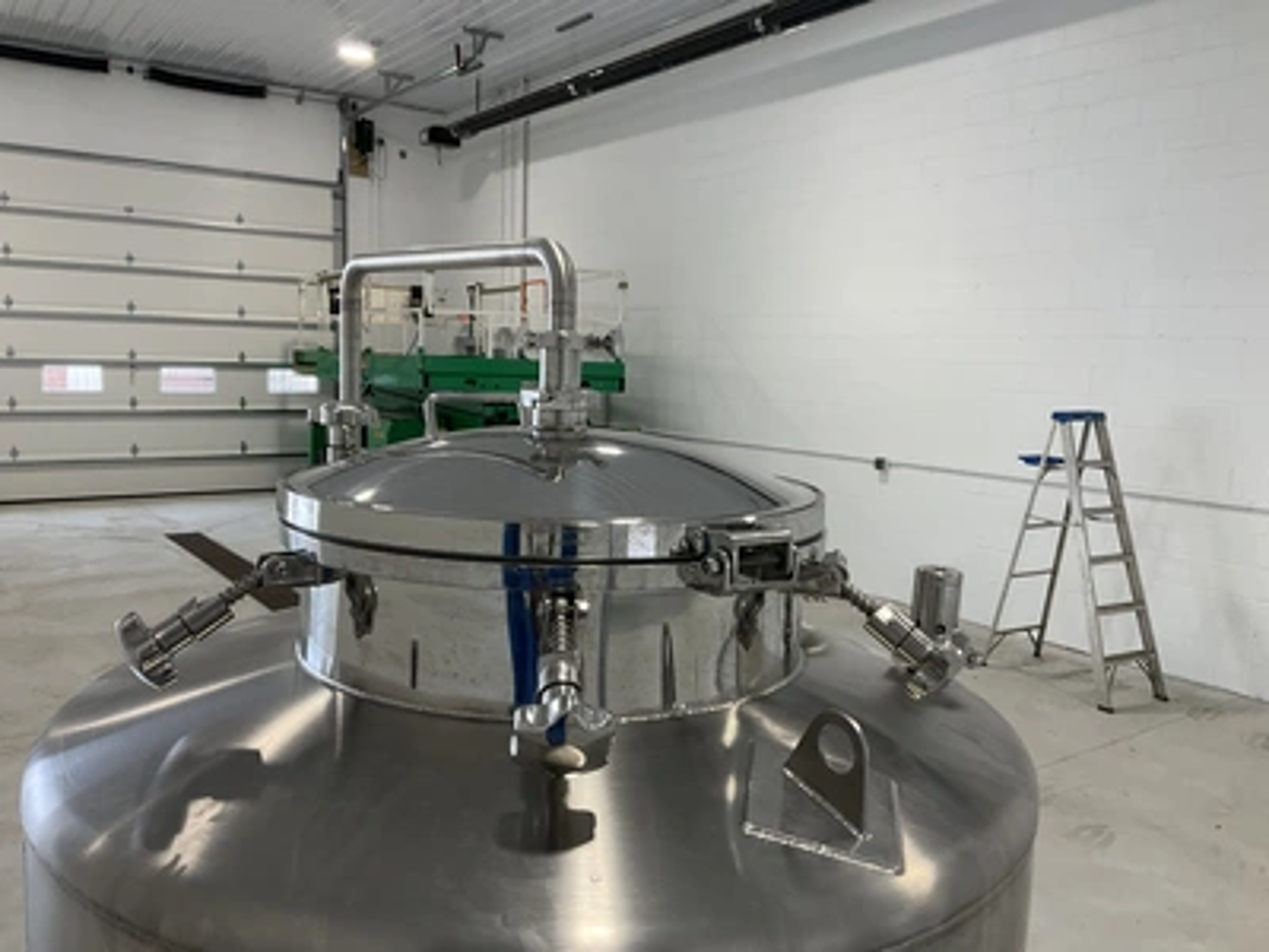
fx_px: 1063
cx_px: 634
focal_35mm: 29
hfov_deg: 61.7
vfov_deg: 48.2
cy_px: 476
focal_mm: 3
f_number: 1.8
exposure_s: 1/122
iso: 50
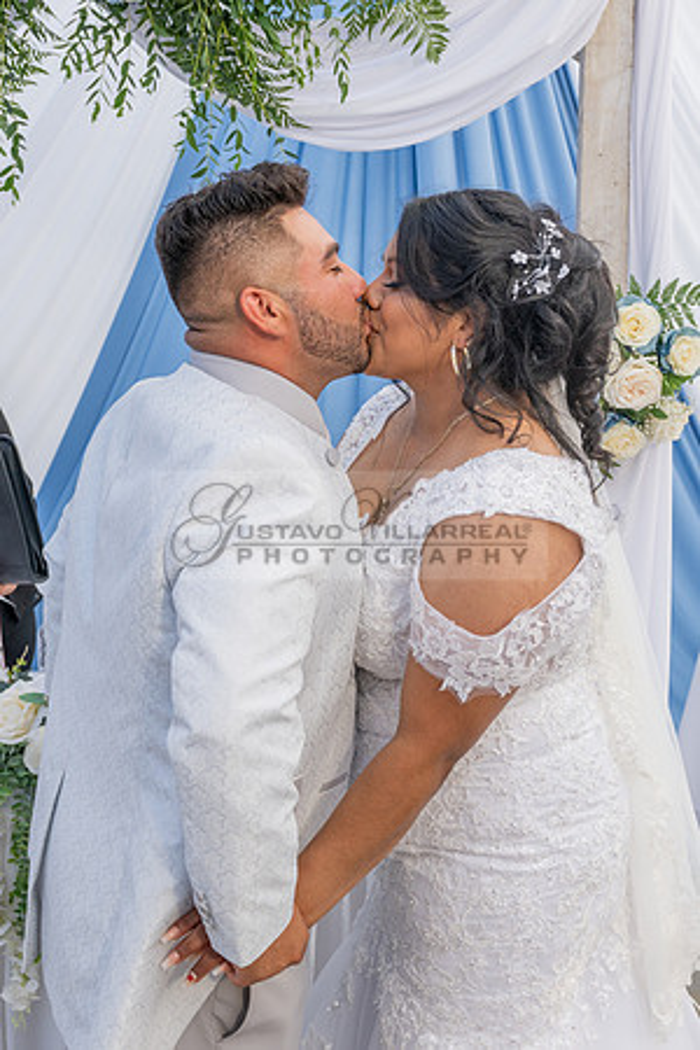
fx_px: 1377
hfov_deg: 28.4
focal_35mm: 47
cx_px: 434
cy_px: 504
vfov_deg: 41.7
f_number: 6.3
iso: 200
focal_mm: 24
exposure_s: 1/125
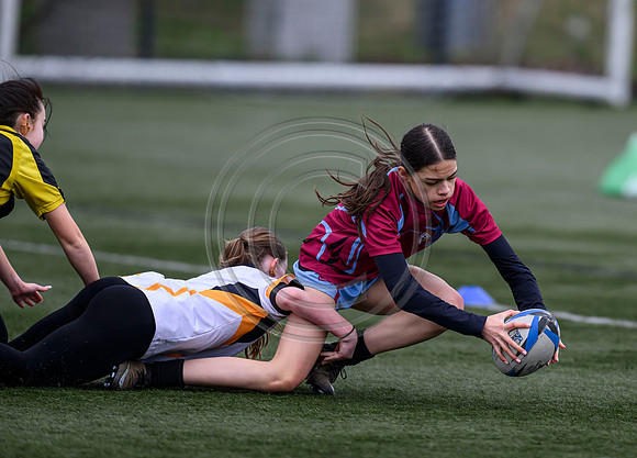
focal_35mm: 512
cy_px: 185
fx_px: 9287
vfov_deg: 2.8
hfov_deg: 3.9
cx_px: 412
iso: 500
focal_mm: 400
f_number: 3.5
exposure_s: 1/1600
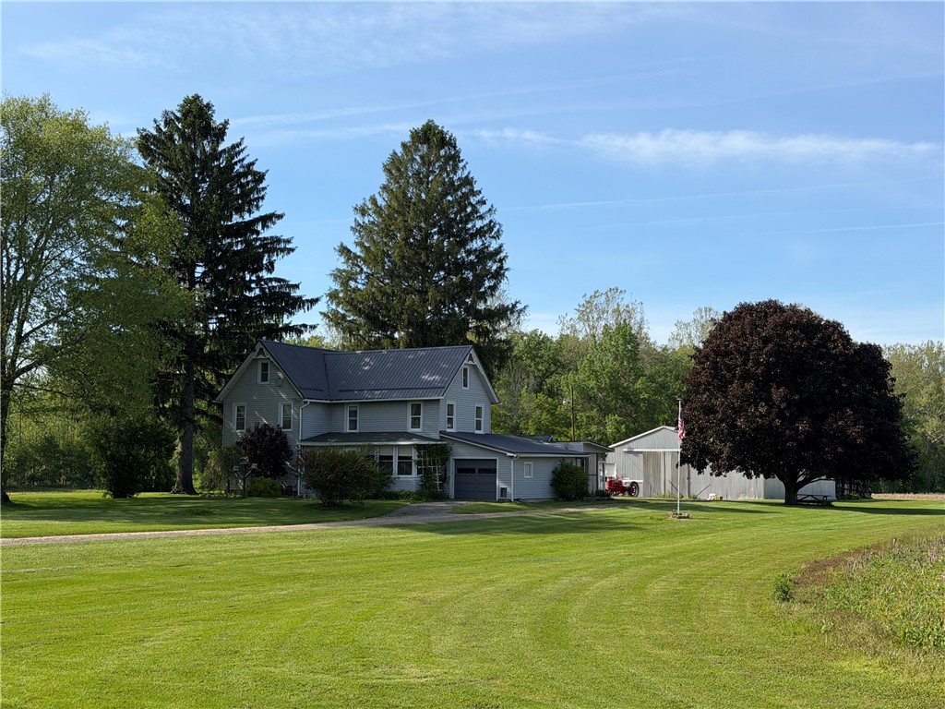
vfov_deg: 30.3
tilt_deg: +5.7
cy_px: 354
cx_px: 472
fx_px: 1310
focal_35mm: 48
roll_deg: +0.1
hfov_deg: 39.7
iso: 64
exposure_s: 1/3891
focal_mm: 6.76
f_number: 1.78
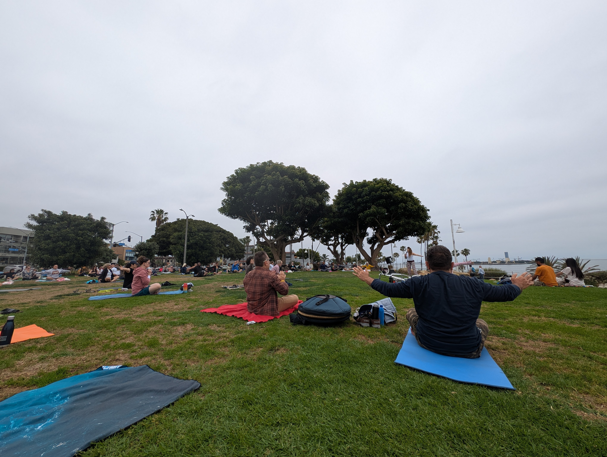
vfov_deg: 94.6
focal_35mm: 12
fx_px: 211
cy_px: 228
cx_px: 304
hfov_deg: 110.5
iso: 47
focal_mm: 2.23
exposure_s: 1/2538
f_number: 1.95
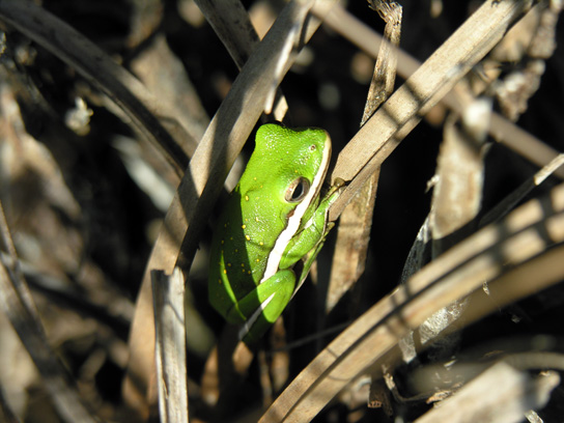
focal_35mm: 175
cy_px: 212
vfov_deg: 8.5
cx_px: 282
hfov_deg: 11.3
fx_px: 2851
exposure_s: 1/76.3
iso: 50
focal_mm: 44.5
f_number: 4
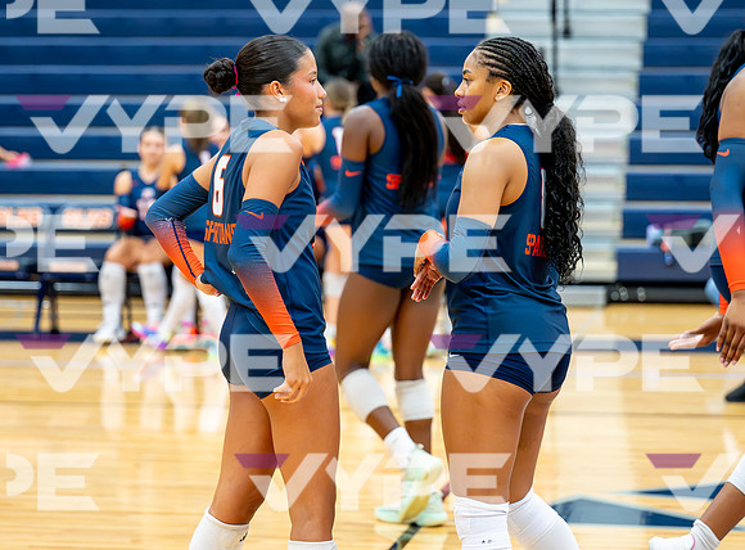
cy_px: 244
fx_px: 2716
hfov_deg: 15.6
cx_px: 350
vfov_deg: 11.6
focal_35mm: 127
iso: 5600
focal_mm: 94
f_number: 2.8
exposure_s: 1/800
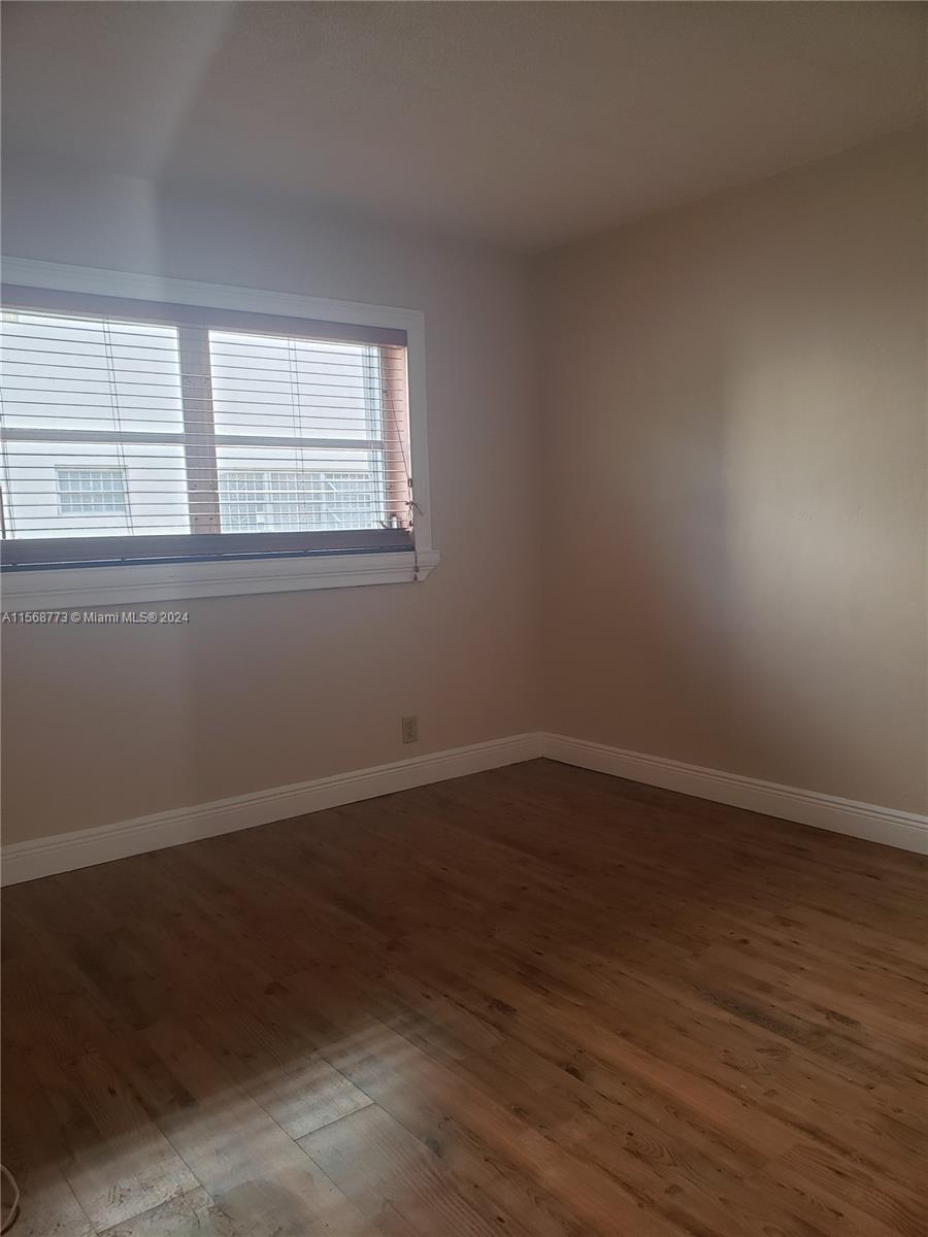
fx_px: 929
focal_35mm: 26
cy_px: 618
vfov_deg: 67.3
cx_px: 464
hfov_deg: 53.1
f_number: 2.4
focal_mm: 4.3
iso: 100
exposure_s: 1/35
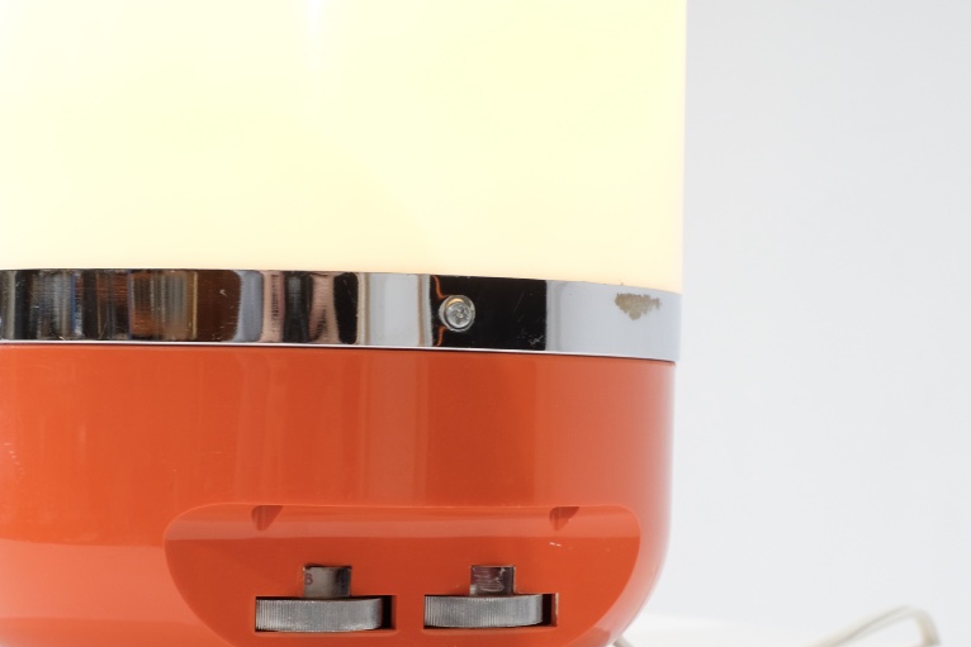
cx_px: 375
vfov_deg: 16.4
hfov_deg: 24.4
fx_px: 2239
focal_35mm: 83
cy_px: 501
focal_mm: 35
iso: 800
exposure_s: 1/27
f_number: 8
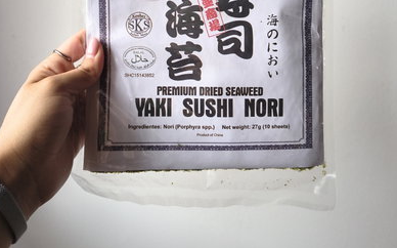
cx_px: 194
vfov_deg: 34.9
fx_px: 378
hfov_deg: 55.3
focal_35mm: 35
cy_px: 43
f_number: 1.8
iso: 345
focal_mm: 5.56
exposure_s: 1/100
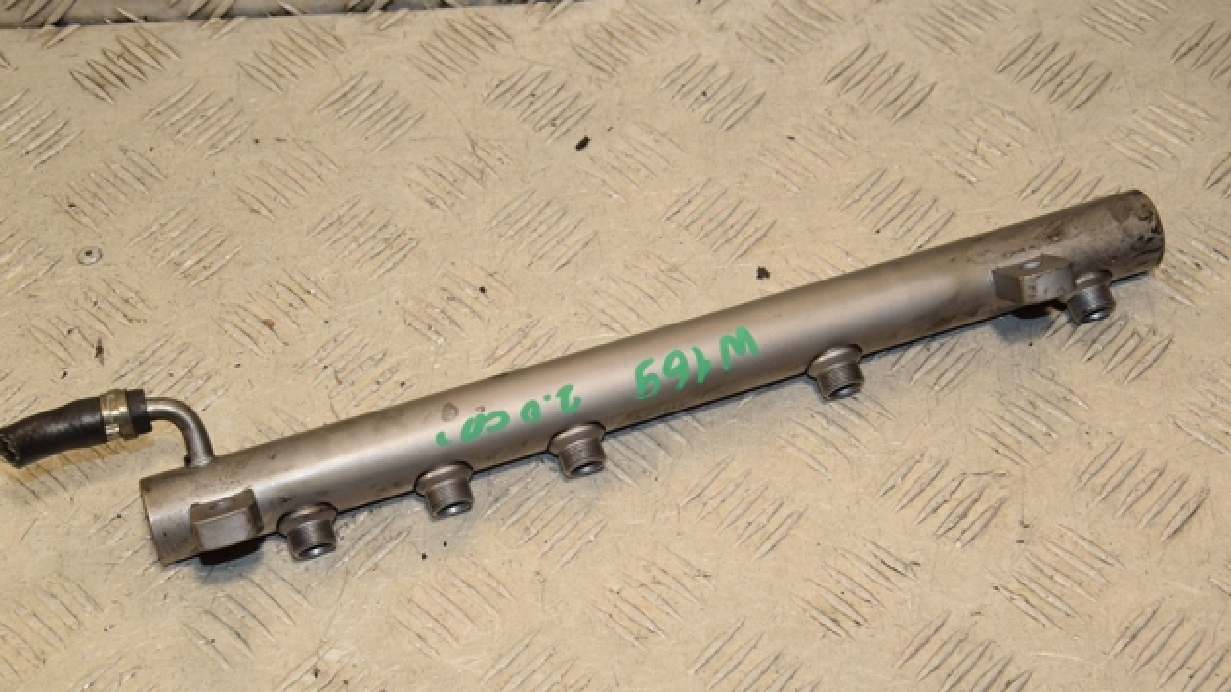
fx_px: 2186
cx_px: 610
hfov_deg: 31.4
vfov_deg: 18.0
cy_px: 369
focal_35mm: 67
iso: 800
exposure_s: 1/200
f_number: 8
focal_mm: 42
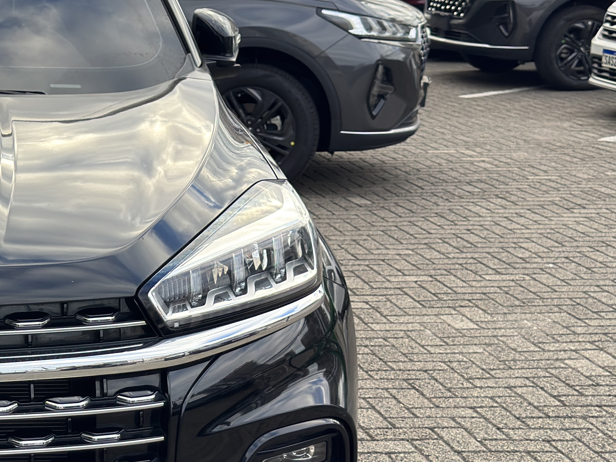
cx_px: -73
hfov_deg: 21.3
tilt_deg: -12.6
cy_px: 242
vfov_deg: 17.0
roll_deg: +0.5
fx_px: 1548
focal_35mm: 87
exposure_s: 1/687
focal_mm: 6.76
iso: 100
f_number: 1.78
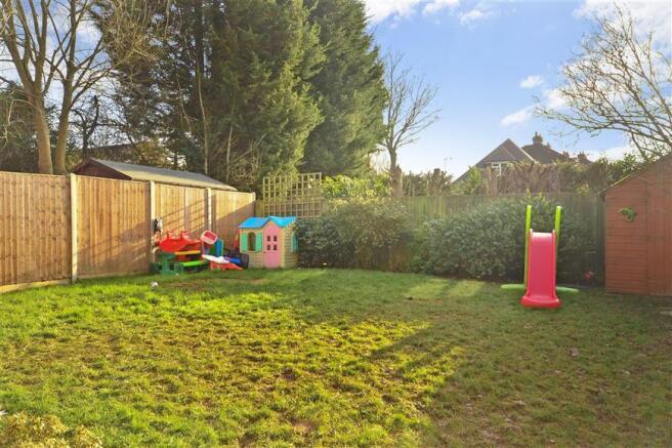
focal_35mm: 30
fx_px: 560
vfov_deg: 43.6
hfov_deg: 61.9
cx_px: 336
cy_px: 224
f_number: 5.6
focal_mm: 20
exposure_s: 1/250
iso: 400
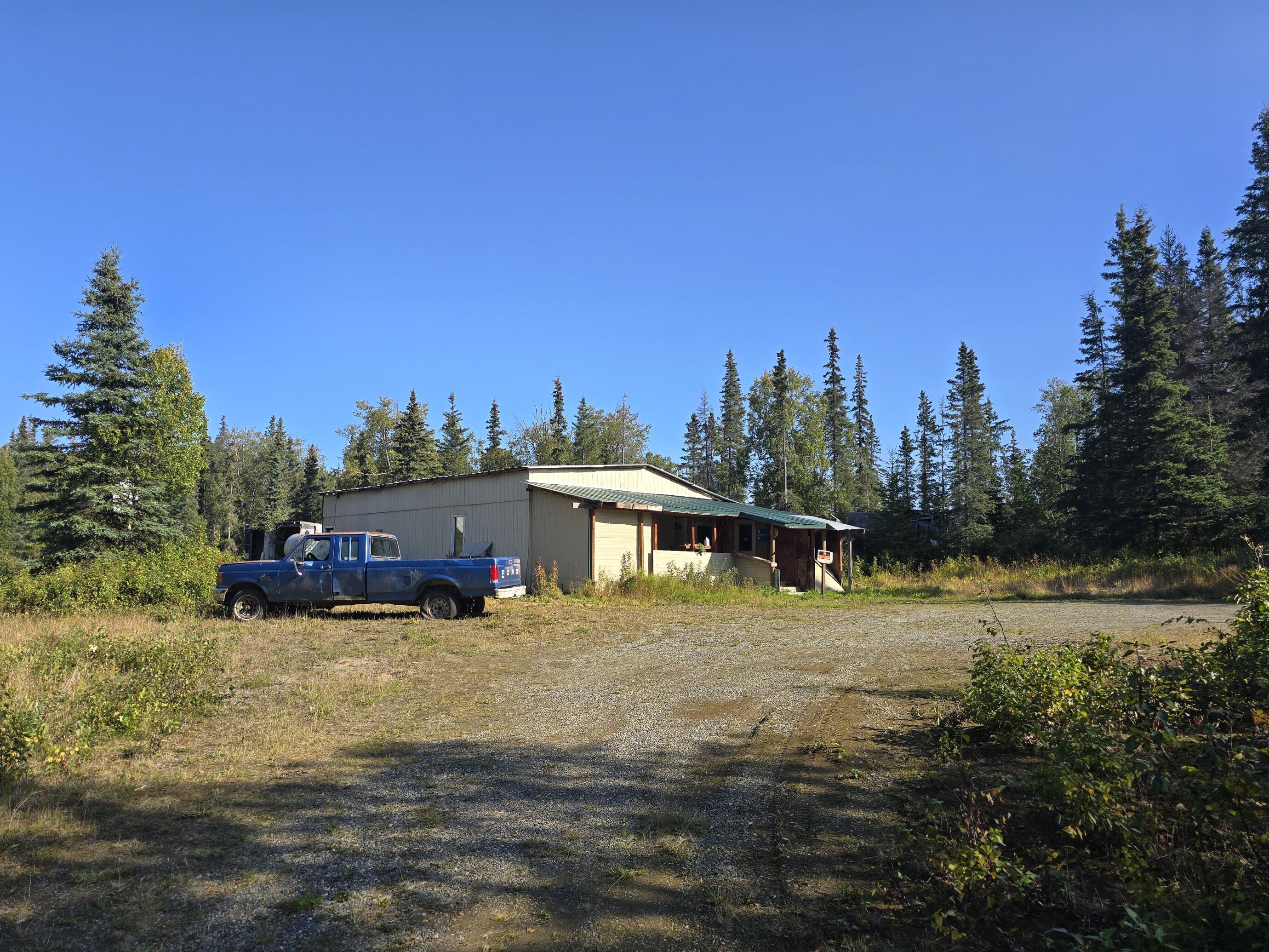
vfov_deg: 54.8
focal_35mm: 25
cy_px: 504
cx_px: 598
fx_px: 916
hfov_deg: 69.3
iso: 12
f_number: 1.7
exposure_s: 1/551
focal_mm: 6.3
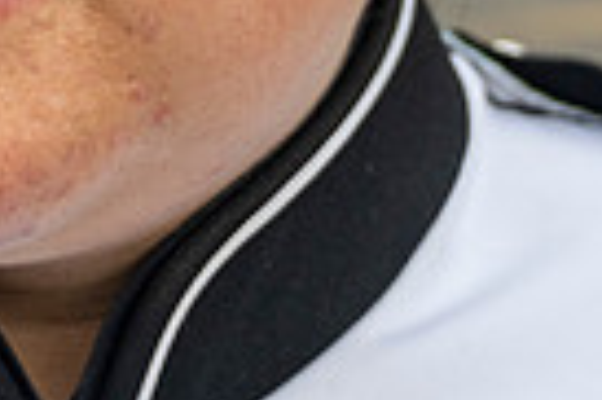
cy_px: -279
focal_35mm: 127
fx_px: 2121
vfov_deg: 10.3
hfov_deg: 15.5
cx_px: -136
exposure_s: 1/800
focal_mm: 30
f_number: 4
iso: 400
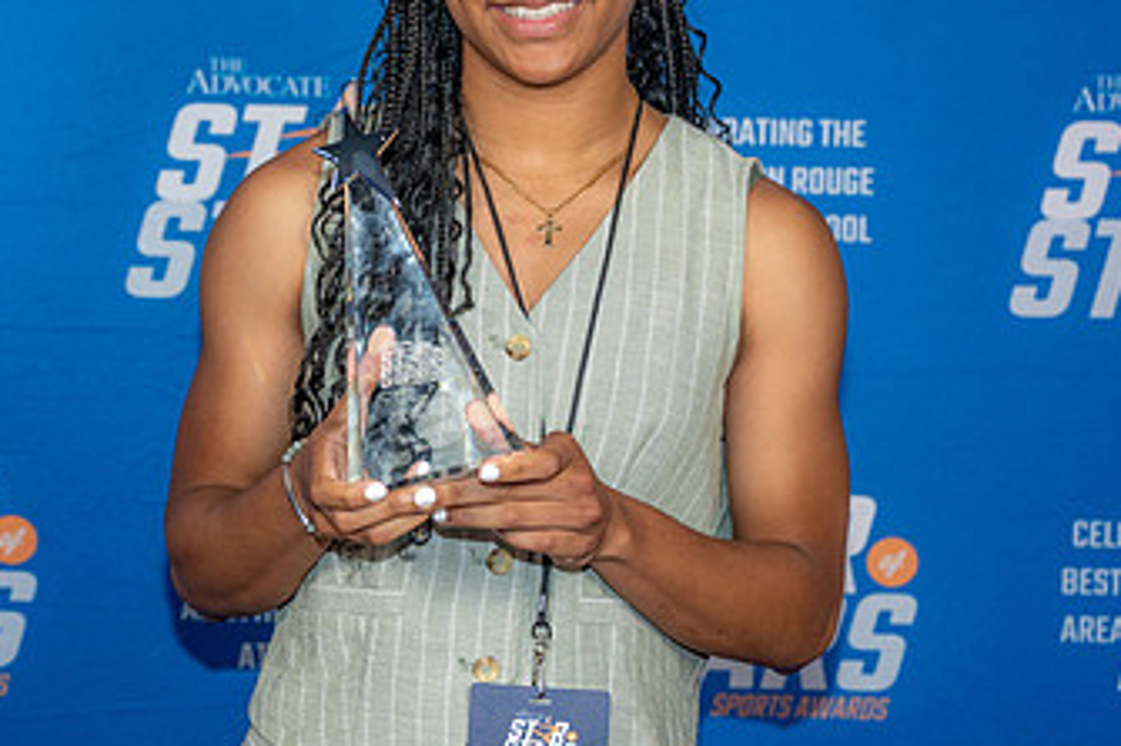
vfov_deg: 13.2
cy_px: 340
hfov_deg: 19.6
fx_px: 3237
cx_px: 418
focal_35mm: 104
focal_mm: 60
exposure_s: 1/125
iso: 320
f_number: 3.5
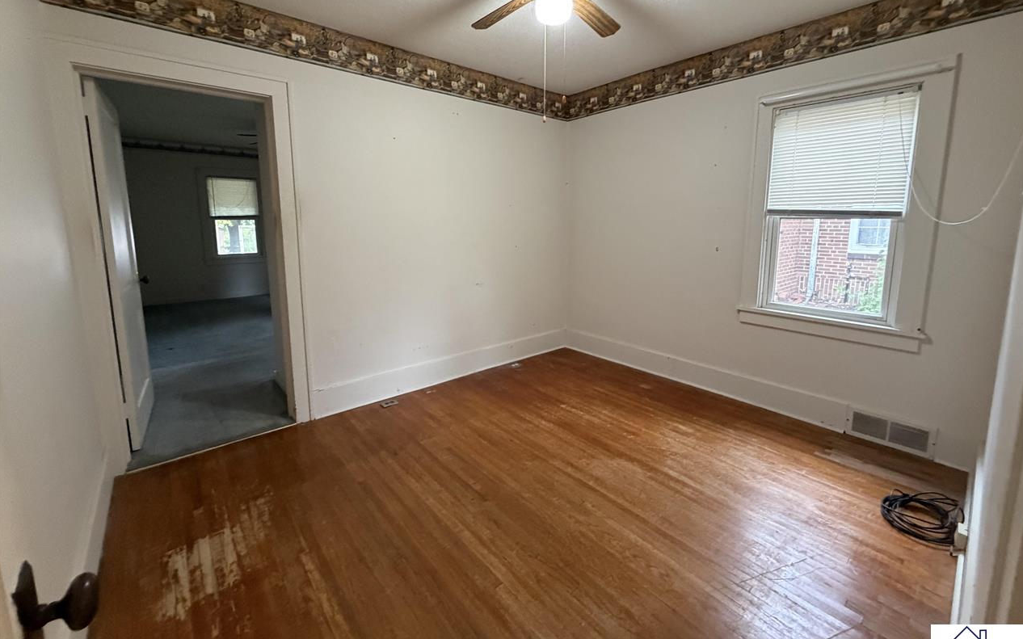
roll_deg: -0.2
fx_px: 418
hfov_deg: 101.5
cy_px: 277
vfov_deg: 74.4
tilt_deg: -6.9
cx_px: 515
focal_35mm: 15
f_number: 2.2
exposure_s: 1/60
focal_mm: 2.22
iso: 500
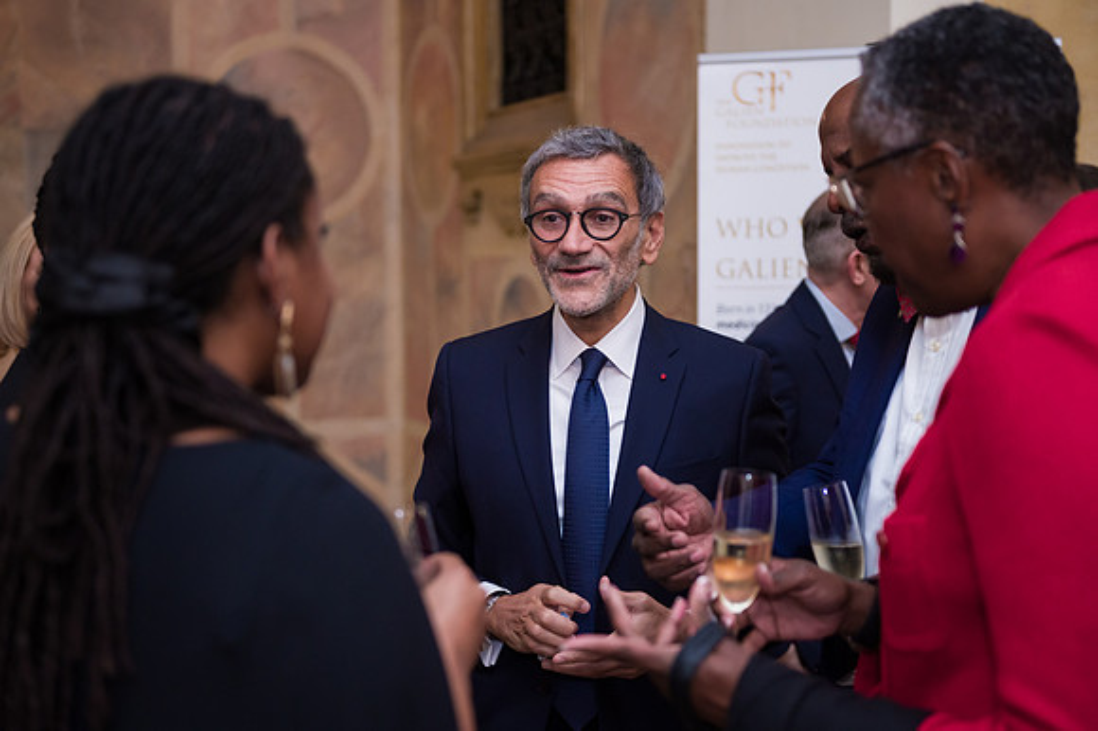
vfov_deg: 22.9
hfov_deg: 33.9
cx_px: 549
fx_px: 1804
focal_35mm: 59
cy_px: 366
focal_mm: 58
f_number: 3.2
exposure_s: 1/200
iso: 1600
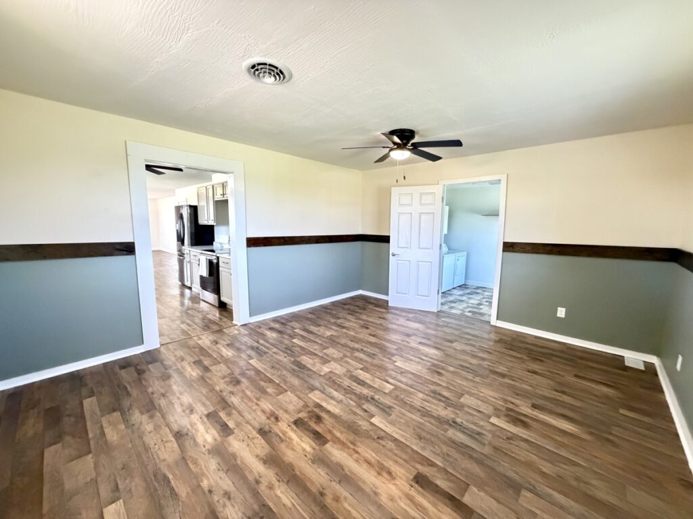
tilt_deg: -7.2
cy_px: 260
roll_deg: -0.8
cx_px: 346
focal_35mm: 14
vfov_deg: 85.7
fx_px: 280
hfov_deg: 102.1
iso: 1000
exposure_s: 1/60
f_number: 2.2
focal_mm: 2.22
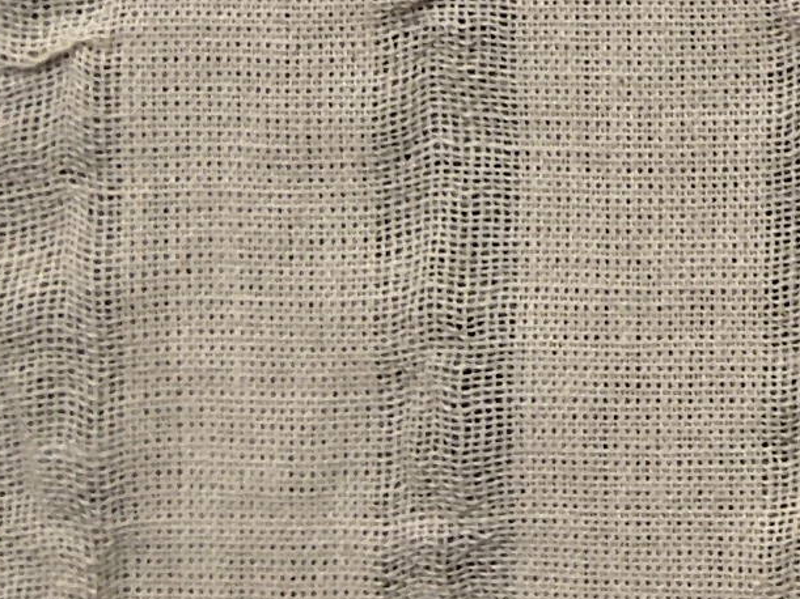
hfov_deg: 11.8
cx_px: 1868
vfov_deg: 9.9
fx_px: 3212
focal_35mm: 139
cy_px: -586
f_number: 2
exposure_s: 1/100
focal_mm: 2.78
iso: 80
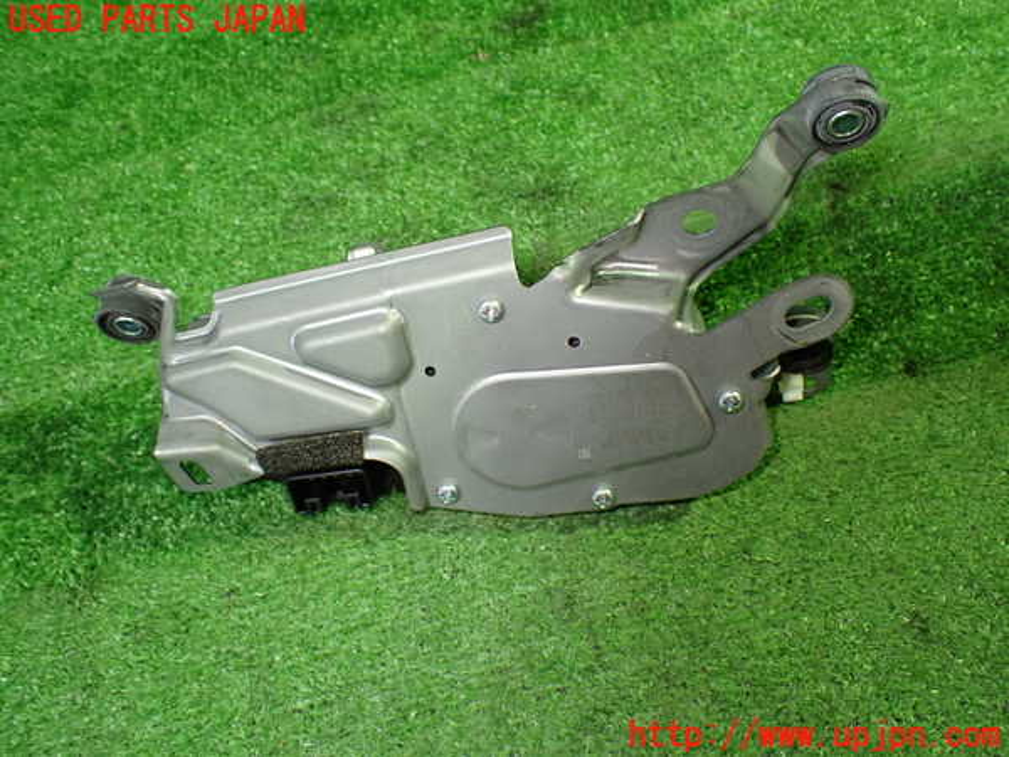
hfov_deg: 60.0
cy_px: 378
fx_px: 874
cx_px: 504
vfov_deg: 46.8
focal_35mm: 30
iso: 800
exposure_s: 1/80
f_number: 2.3
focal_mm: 5.4
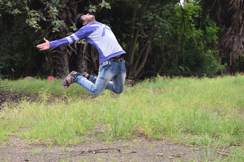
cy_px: 81
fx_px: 874
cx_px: 122
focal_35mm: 129
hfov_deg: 15.9
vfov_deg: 10.6
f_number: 7.1
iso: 400
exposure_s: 1/200
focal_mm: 86
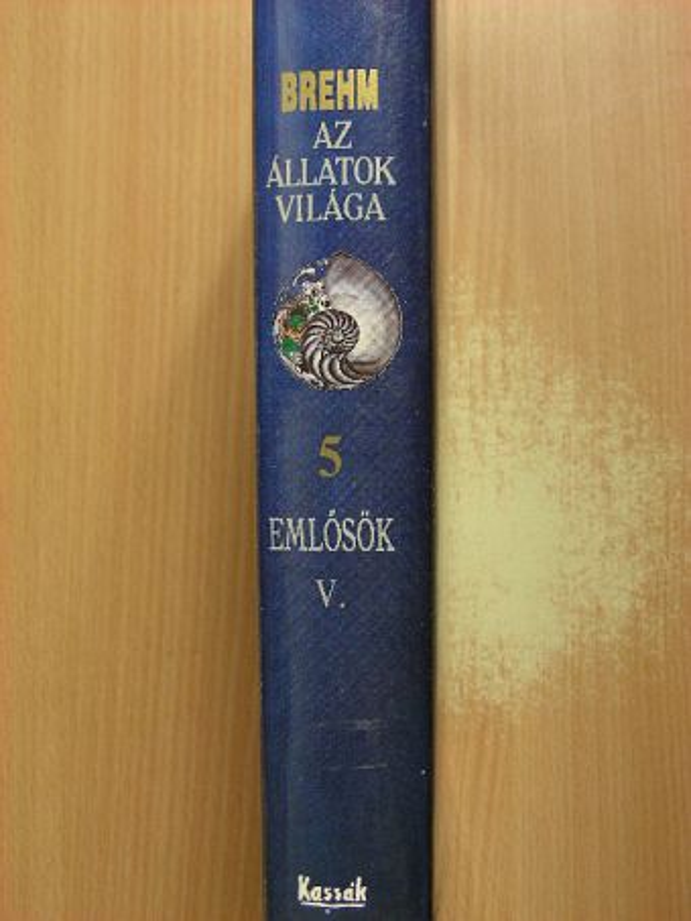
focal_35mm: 48
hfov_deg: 30.3
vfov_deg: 39.6
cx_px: 346
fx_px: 1277
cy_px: 460
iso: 104
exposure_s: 1/30
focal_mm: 8
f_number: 3.5
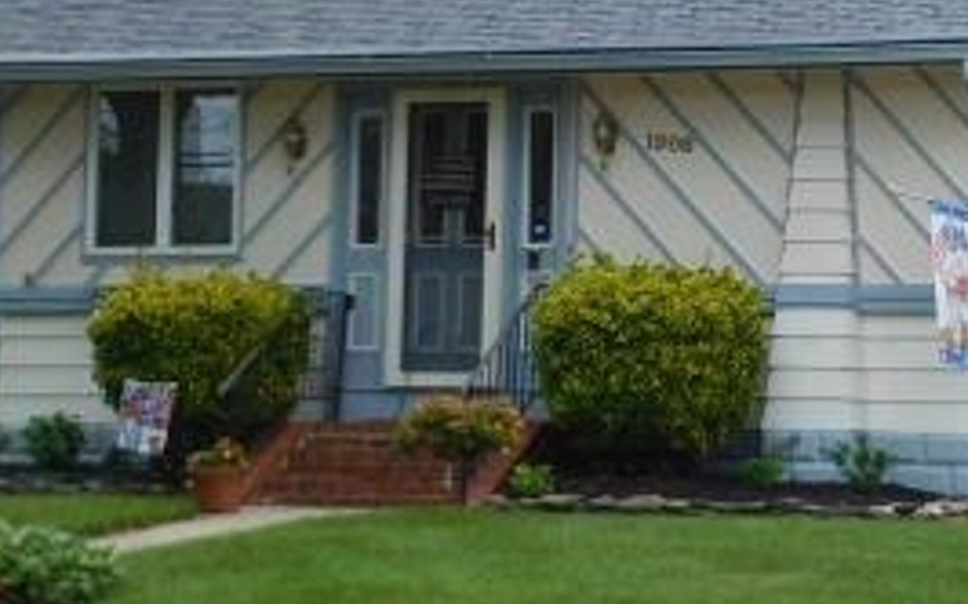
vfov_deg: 10.1
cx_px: 1015
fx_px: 3428
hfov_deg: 15.7
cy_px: 200
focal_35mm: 130
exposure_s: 1/400
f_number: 3.8
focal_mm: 9
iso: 125
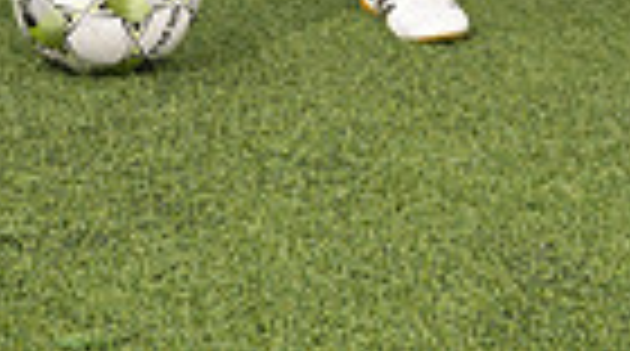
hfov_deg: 14.2
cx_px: 374
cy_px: -657
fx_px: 2533
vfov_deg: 7.2
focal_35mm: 152
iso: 100
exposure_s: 1/200
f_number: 6.3
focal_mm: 45
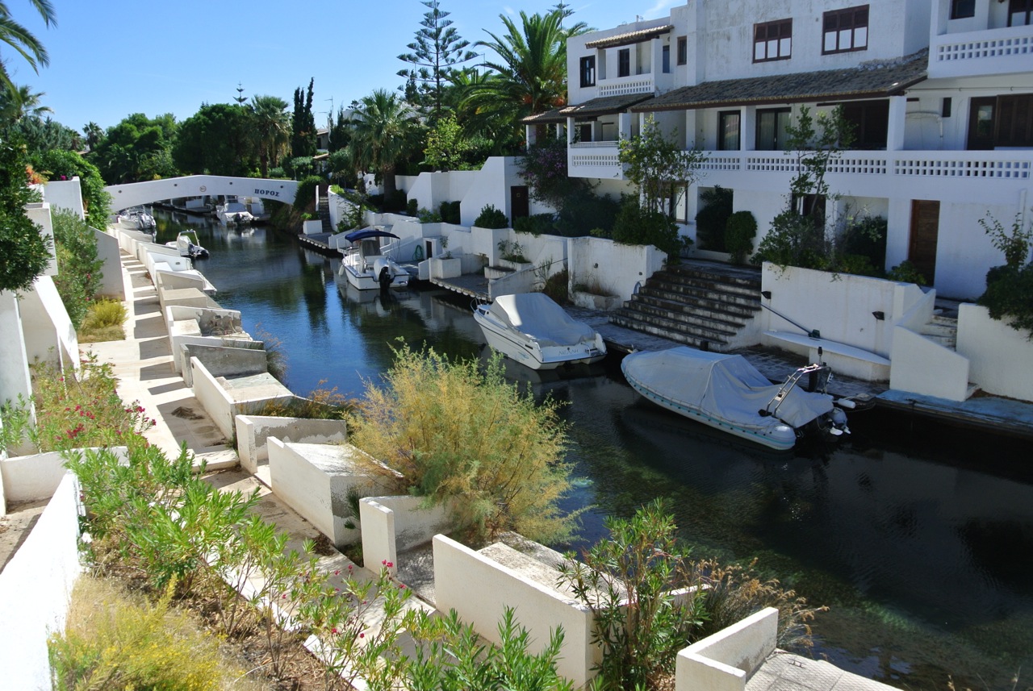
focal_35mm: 30
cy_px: 346
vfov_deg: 43.7
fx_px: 862
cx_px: 516
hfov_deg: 61.9
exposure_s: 1/640
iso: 100
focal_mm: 11.4
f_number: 4.5
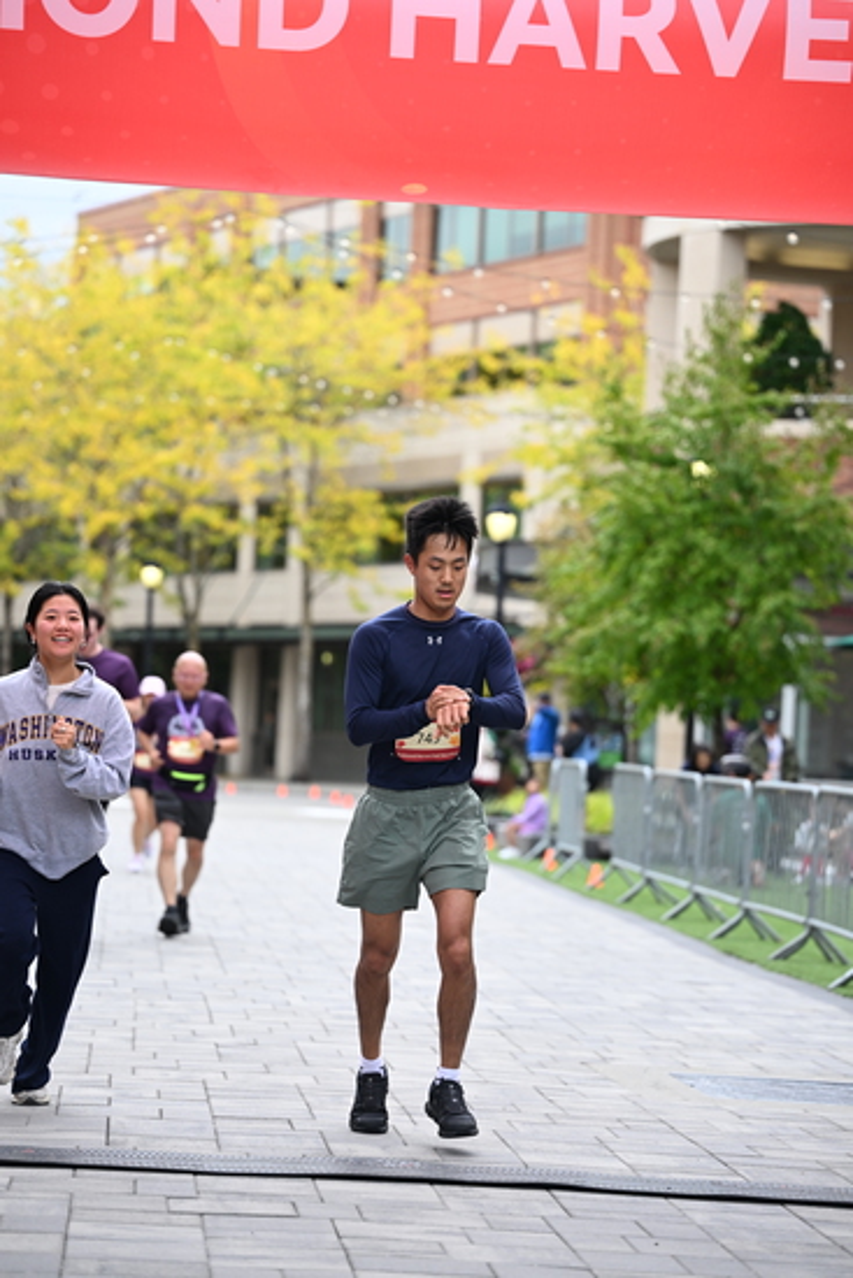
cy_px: 639
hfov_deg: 13.3
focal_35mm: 103
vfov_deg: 19.8
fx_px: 3658
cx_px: 426
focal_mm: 103
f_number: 2.8
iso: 640
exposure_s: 1/2000
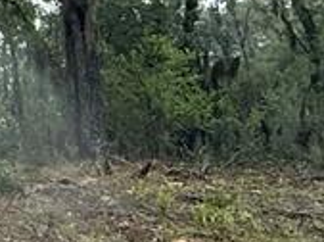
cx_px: -349
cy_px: -23
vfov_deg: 16.8
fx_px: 794
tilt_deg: +13.3
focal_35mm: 85
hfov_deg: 16.6
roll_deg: +0.3
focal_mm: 2.22
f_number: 2.2
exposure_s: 1/99
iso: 200
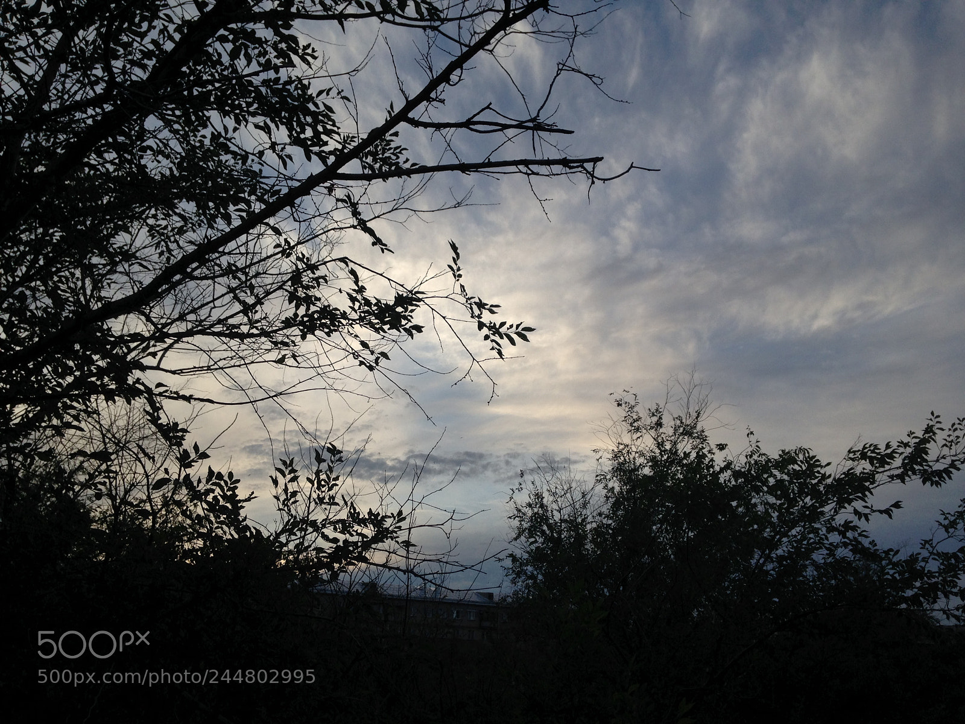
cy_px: 362
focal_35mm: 33
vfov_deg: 42.9
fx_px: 920
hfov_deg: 55.4
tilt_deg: +19.0
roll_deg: -0.5
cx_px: 482
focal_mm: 4.12
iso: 50
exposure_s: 1/630
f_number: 2.4
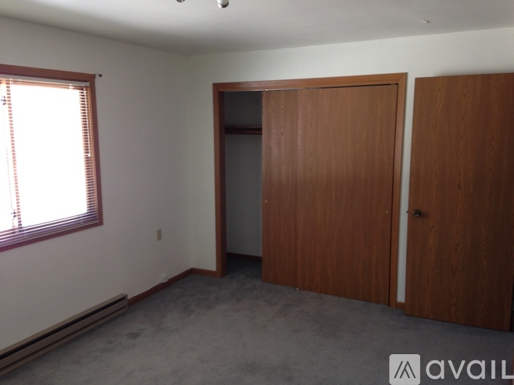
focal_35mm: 33
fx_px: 490
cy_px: 192
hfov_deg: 55.4
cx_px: 257
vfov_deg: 42.9
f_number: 2.4
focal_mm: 4.12
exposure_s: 1/24
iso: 50
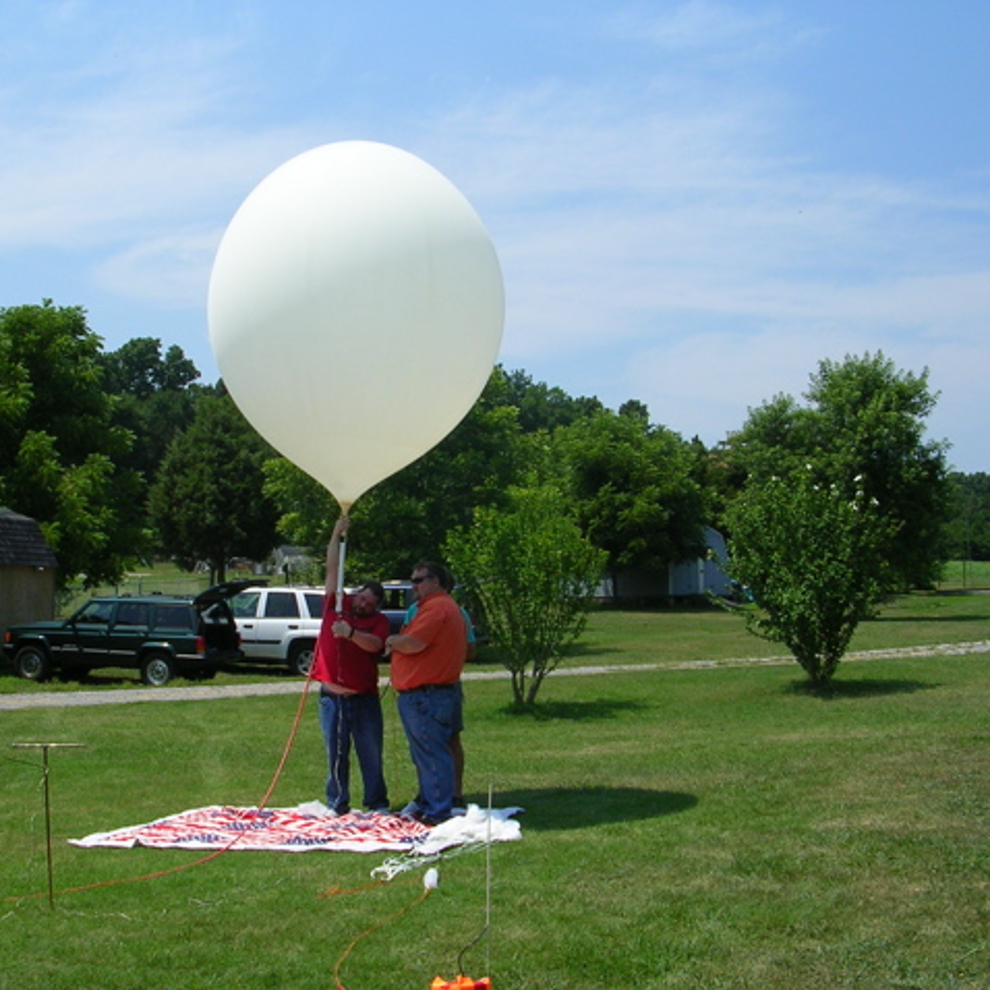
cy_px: 495
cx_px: 433
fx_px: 1456
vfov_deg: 37.6
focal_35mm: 45
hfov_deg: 37.5
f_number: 5.6
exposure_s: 1/395
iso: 50
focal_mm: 5.8
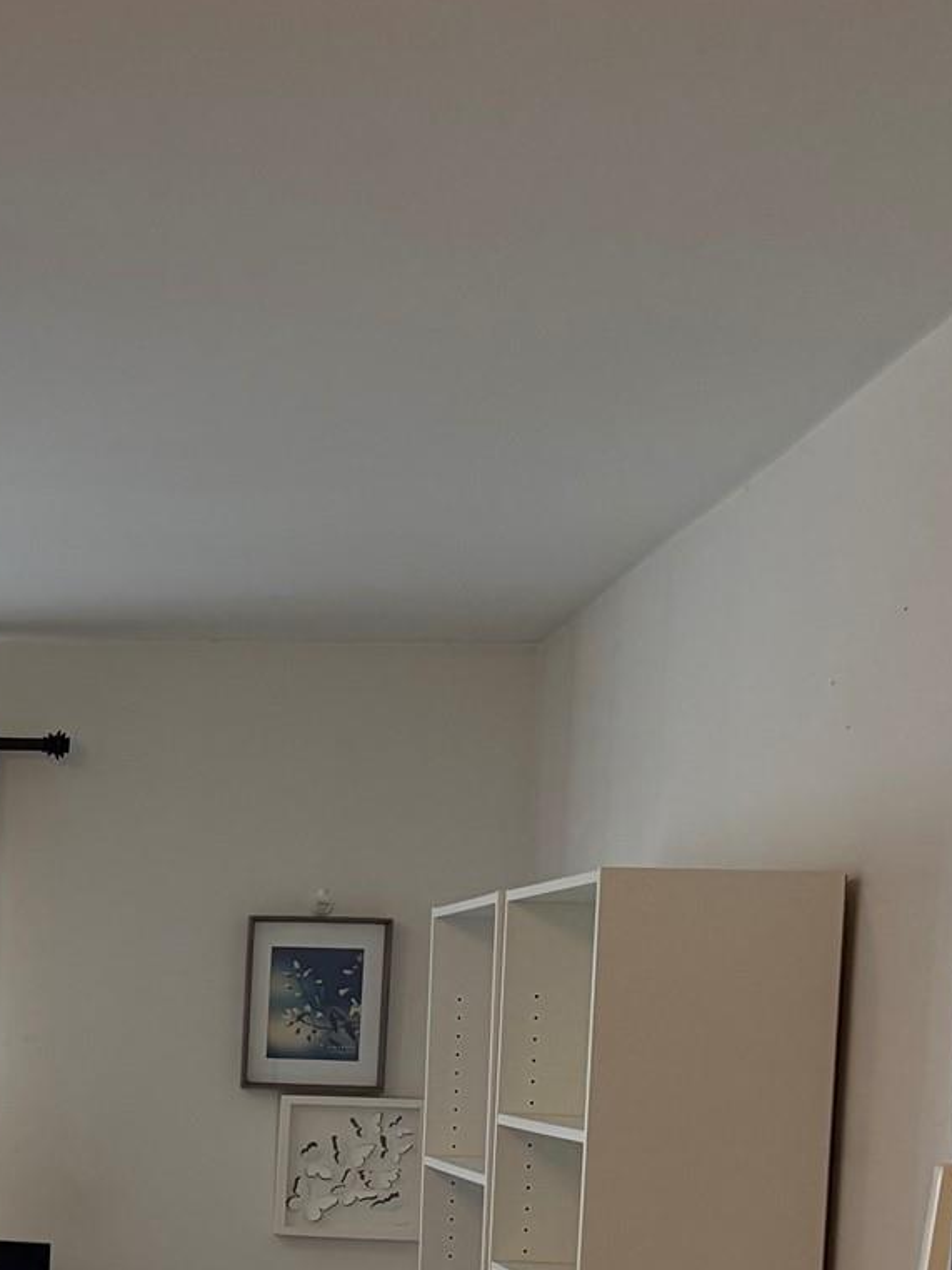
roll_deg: -2.0
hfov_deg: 18.8
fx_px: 2566
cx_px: -425
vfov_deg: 26.8
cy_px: 1140
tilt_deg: -2.2
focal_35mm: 70
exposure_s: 1/120
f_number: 1.6
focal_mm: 5.96
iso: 200
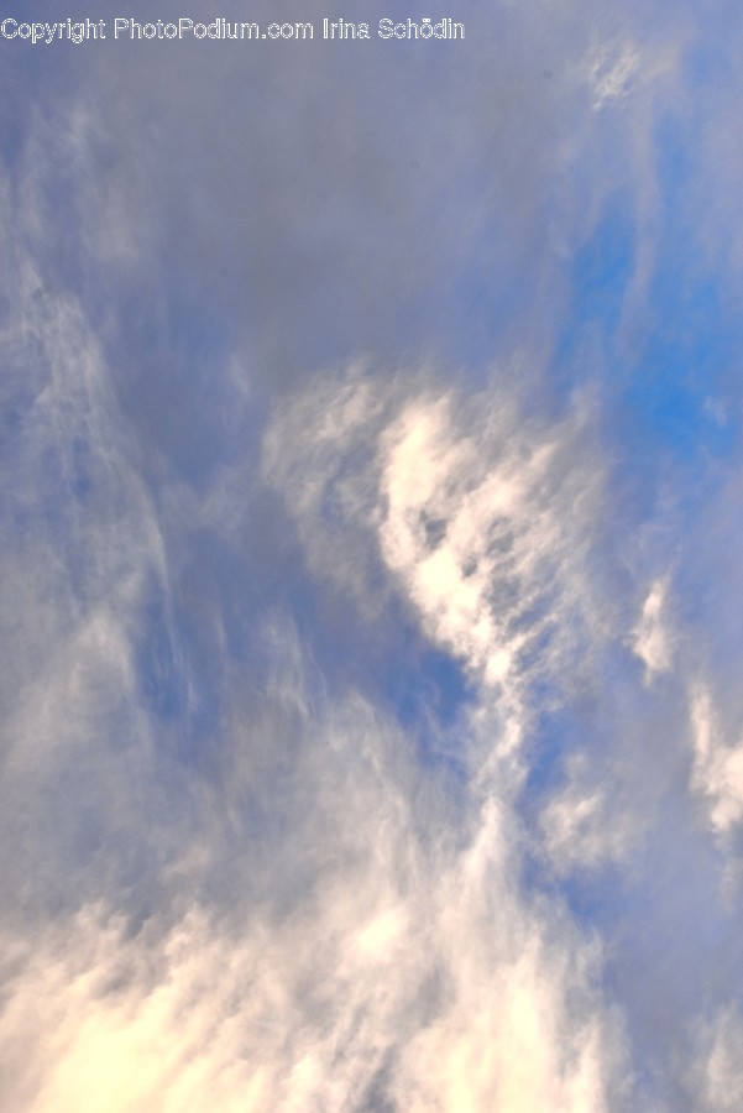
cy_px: 556
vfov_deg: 13.7
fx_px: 4638
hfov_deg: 9.2
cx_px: 372
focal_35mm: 150
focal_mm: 150
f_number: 11
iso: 200
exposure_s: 1/400
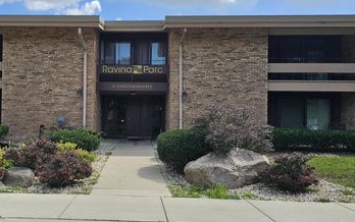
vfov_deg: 36.3
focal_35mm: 35
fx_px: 339
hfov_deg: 54.5
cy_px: 110
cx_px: 128
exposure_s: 1/611
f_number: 1.7
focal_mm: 6.3
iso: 10
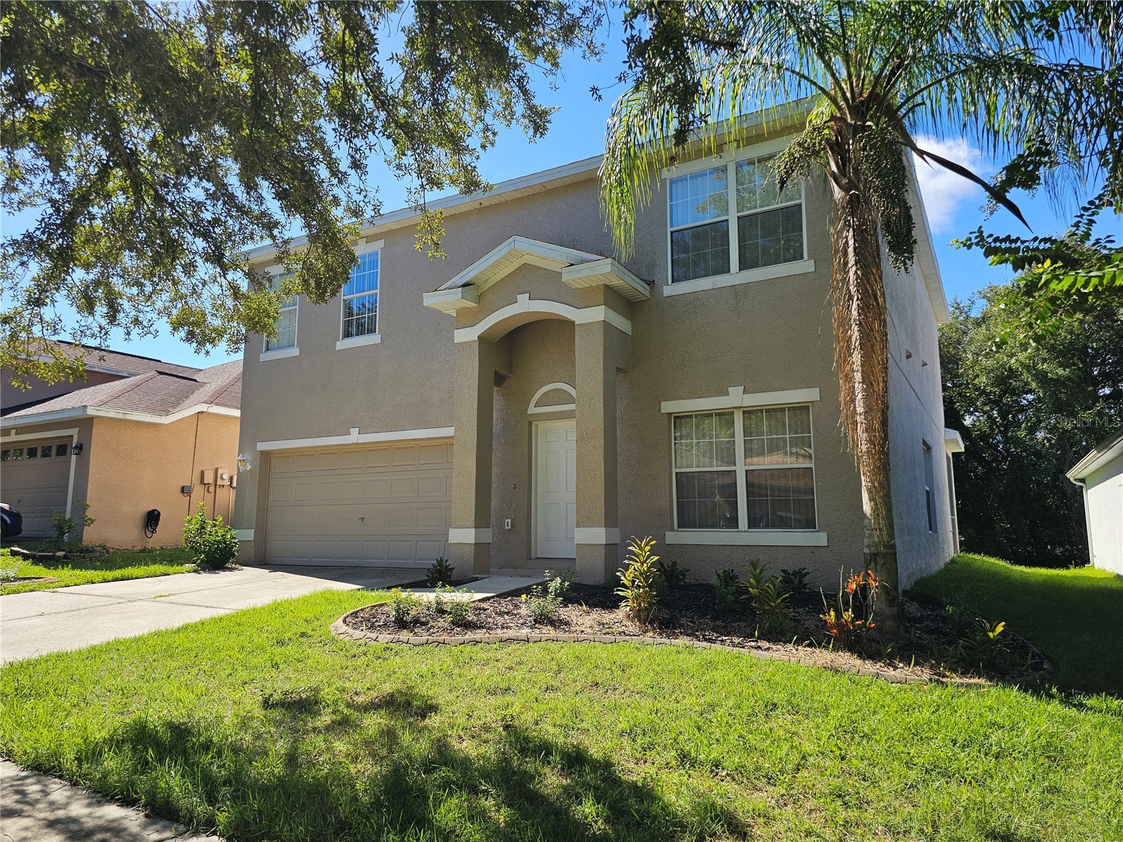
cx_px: 562
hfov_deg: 73.9
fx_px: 746
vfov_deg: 58.9
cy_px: 421
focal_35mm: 23
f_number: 1.7
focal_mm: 6.3
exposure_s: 1/390
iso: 10
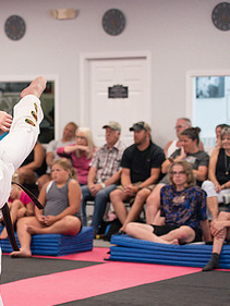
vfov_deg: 13.9
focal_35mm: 142
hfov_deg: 10.3
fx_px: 1257
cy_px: 198
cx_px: -42
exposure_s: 1/400
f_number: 2.8
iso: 1600
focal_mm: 70
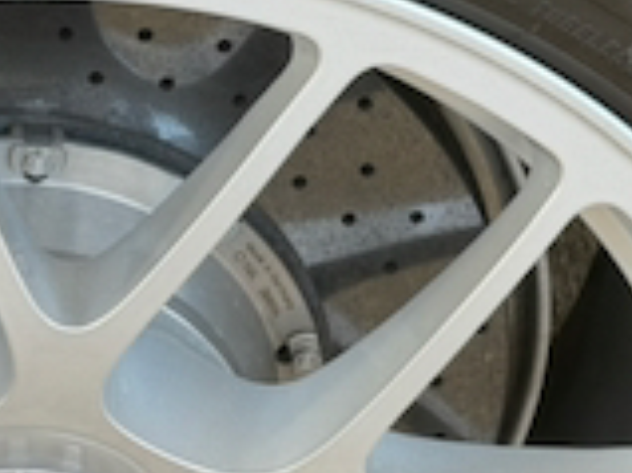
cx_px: 40
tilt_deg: -41.0
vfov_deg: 7.7
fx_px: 3521
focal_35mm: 193
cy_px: 473
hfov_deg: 10.2
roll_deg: -2.4
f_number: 1.78
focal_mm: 6.76
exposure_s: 1/60
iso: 100
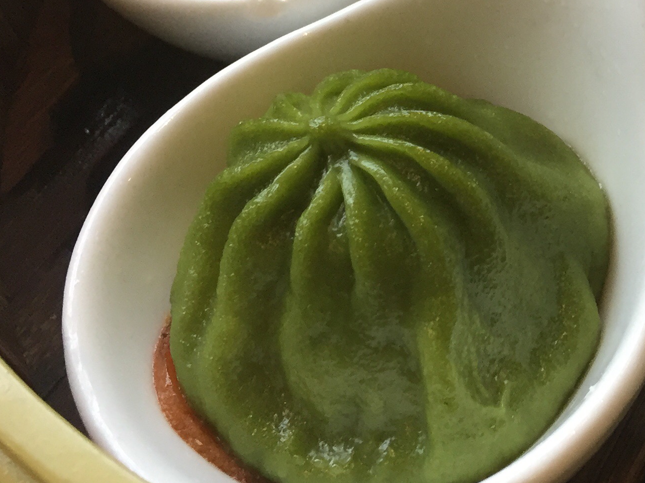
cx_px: 705
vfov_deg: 19.7
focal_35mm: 73
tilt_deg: -52.2
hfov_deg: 24.9
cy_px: 40
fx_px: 1360
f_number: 2.2
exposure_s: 1/30
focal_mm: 4.15
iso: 80
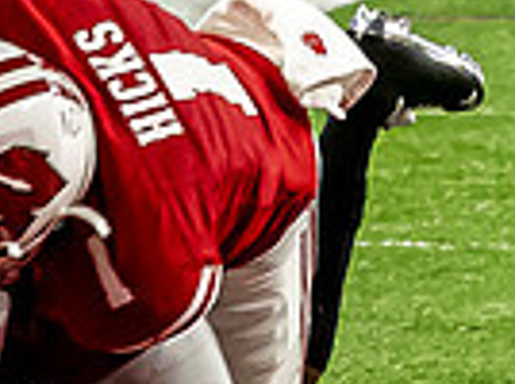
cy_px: 202
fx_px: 11509
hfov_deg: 2.6
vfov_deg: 1.9
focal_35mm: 775
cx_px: 13
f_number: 2.8
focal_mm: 46
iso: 1600
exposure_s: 1/1000
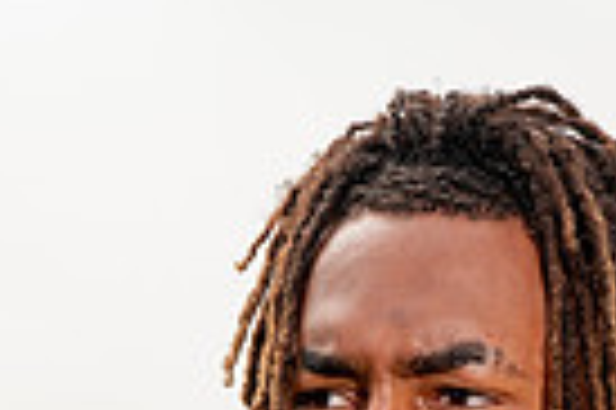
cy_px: 982
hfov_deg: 9.0
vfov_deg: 5.7
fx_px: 3931
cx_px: 324
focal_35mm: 230
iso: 100
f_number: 5.6
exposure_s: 1/400
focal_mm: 70
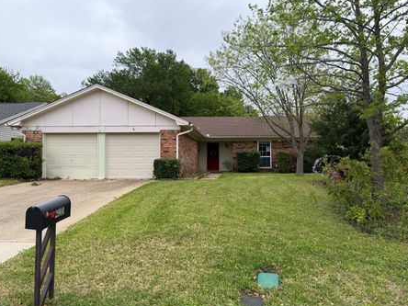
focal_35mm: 27
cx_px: 218
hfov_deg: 65.3
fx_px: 318
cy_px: 153
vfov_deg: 51.4
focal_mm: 6.76
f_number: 1.78
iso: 80
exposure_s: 1/805
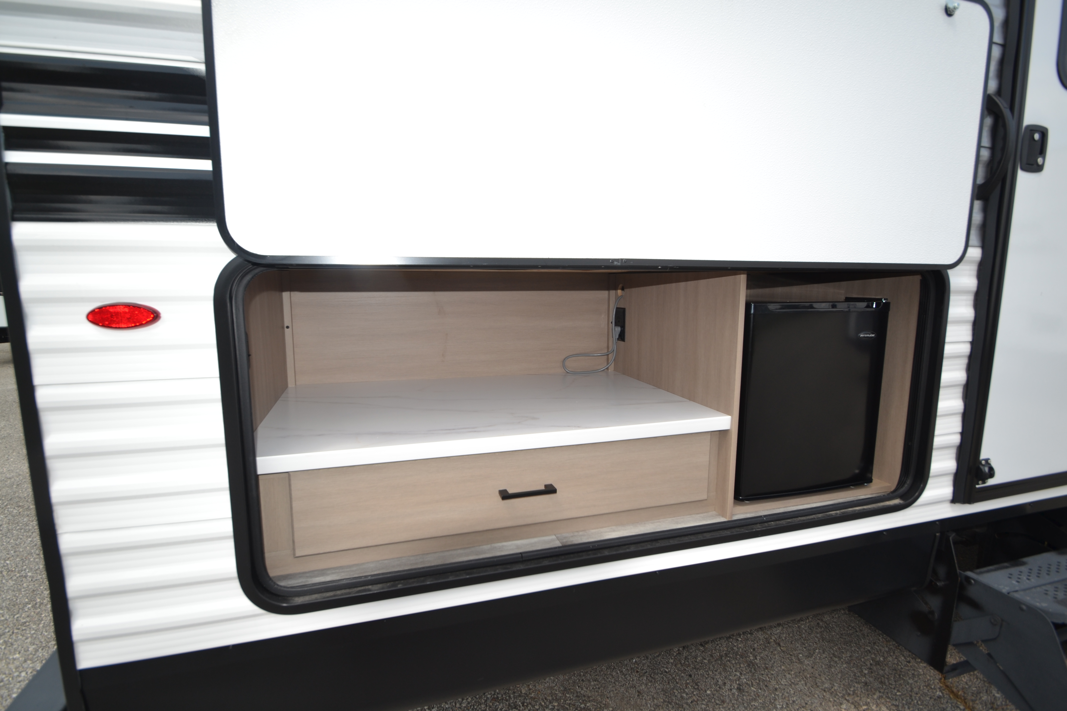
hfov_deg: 100.4
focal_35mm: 15
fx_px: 445
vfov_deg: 77.3
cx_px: 534
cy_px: 356
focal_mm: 10
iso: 100
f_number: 7.1
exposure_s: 1/200
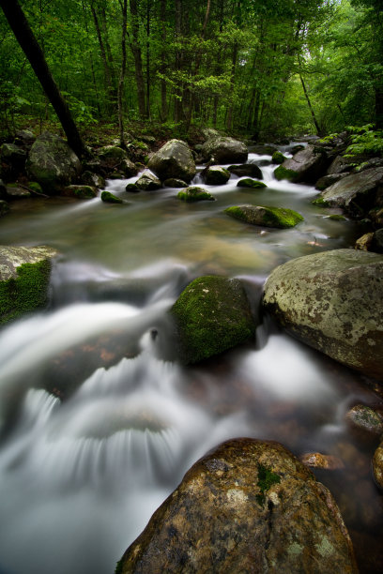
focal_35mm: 15
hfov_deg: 77.3
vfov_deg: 100.4
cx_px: 192
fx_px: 239
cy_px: 287
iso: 100
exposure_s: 30
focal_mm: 10
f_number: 4.5
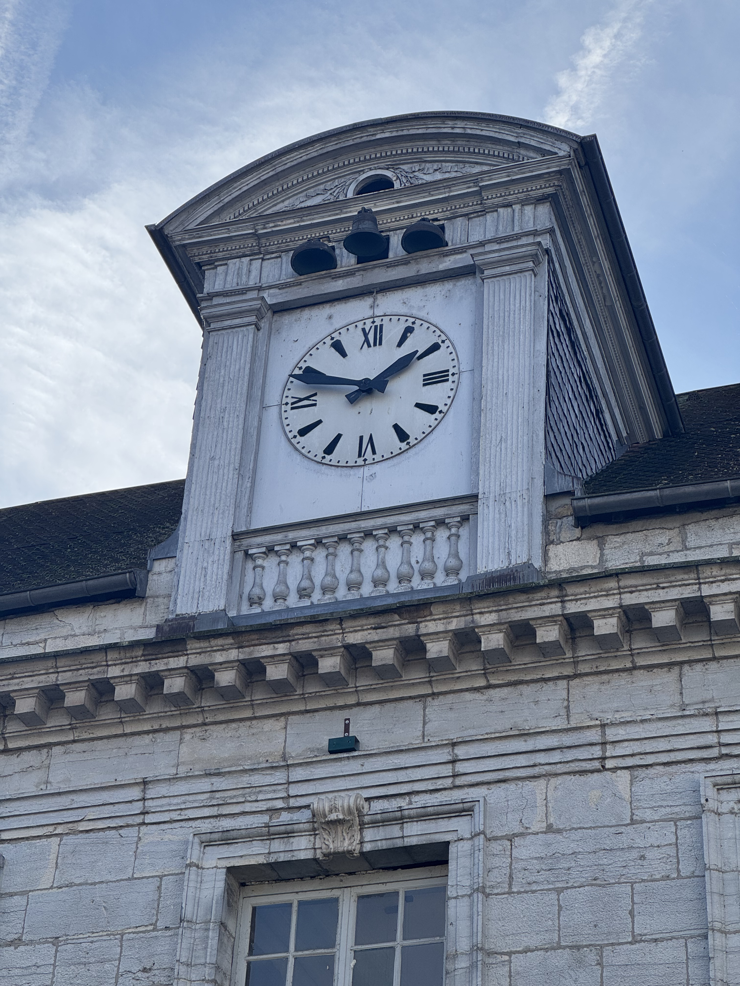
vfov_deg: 25.3
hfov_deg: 19.1
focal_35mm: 77
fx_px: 2195
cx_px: 370
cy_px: 493
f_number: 2.8
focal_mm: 9
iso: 25
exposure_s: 1/612
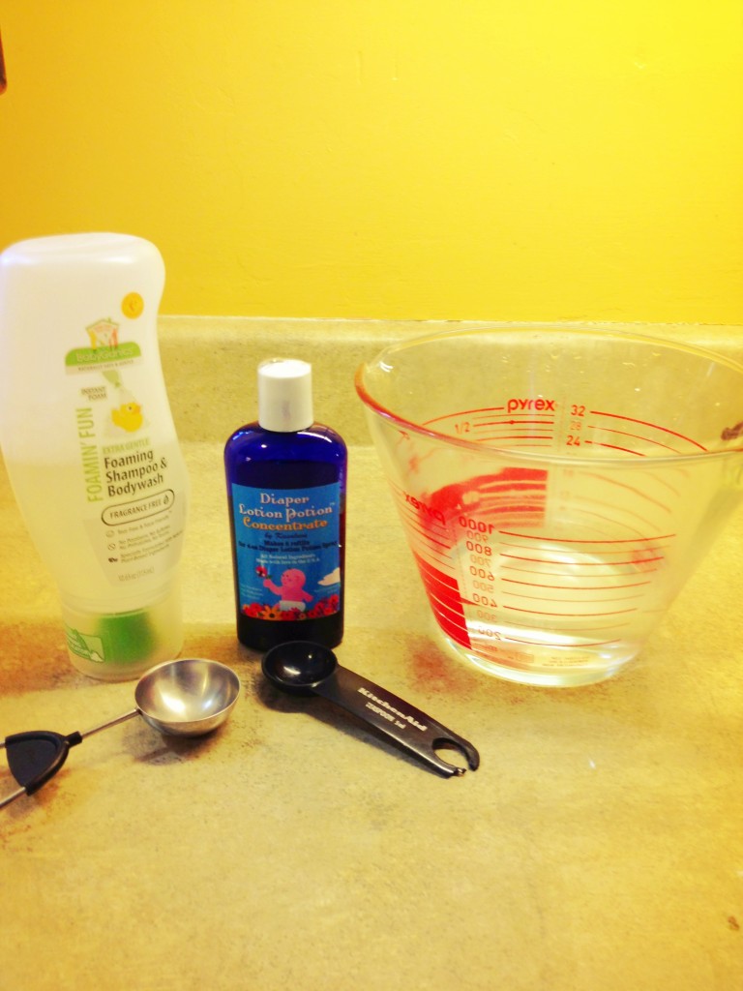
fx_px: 1002
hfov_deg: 40.7
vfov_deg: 52.6
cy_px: 496
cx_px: 372
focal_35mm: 35
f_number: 2.4
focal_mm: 4.28
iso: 64
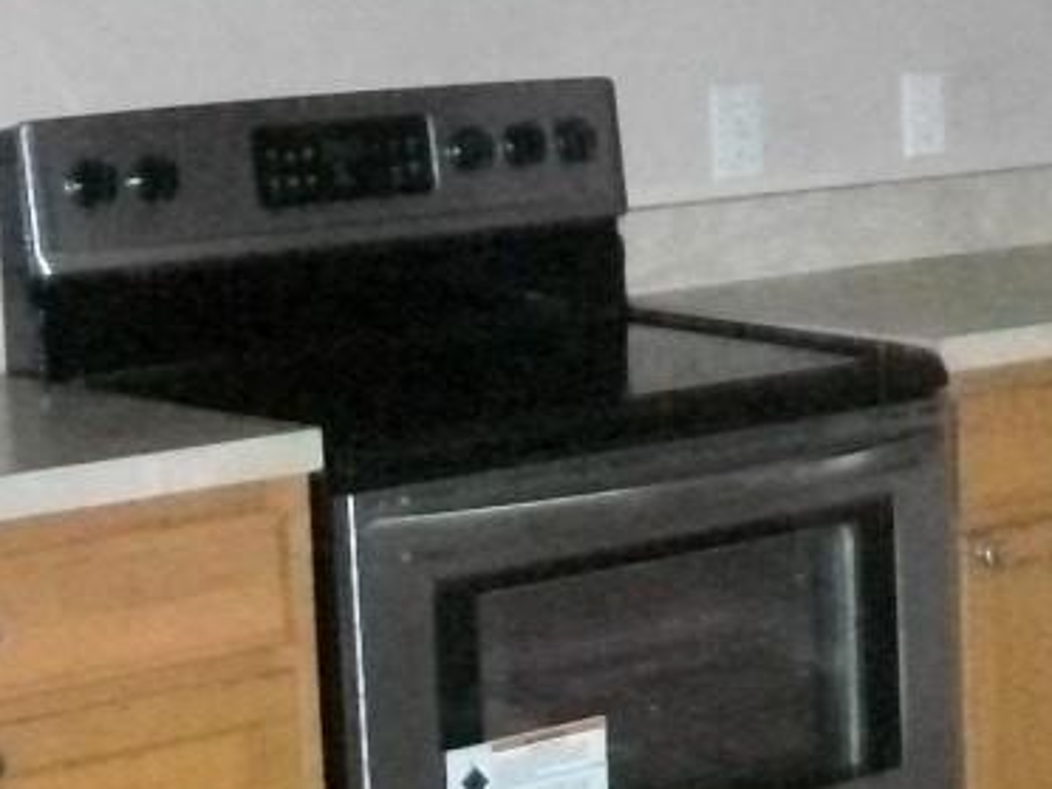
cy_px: 280
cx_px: 1533
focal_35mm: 110
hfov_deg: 16.4
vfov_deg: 13.4
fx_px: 3343
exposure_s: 1/500
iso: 800
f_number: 2.8
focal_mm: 5.7
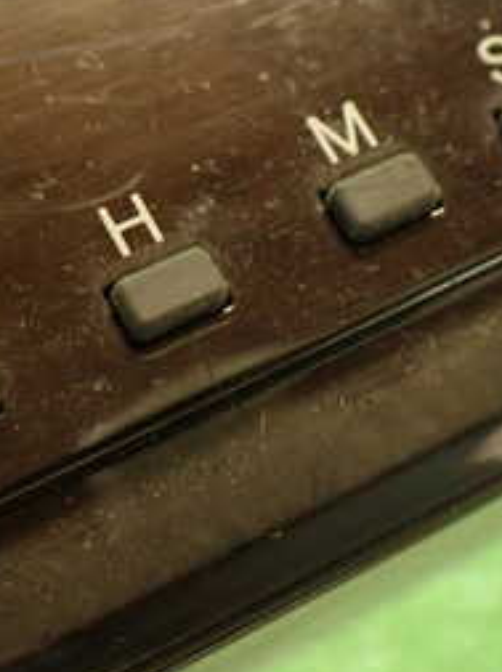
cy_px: 202
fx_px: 1473
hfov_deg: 19.0
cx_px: 50
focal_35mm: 76
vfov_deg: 25.5
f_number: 2.4
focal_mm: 5.79
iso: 400
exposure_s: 1/30
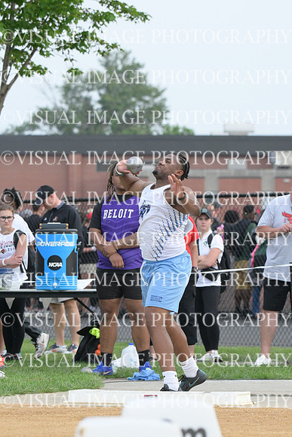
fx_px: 3283
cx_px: 146
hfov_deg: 5.1
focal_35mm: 270
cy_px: 218
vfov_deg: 7.6
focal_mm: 180
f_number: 6.3
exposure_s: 1/2000
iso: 2500
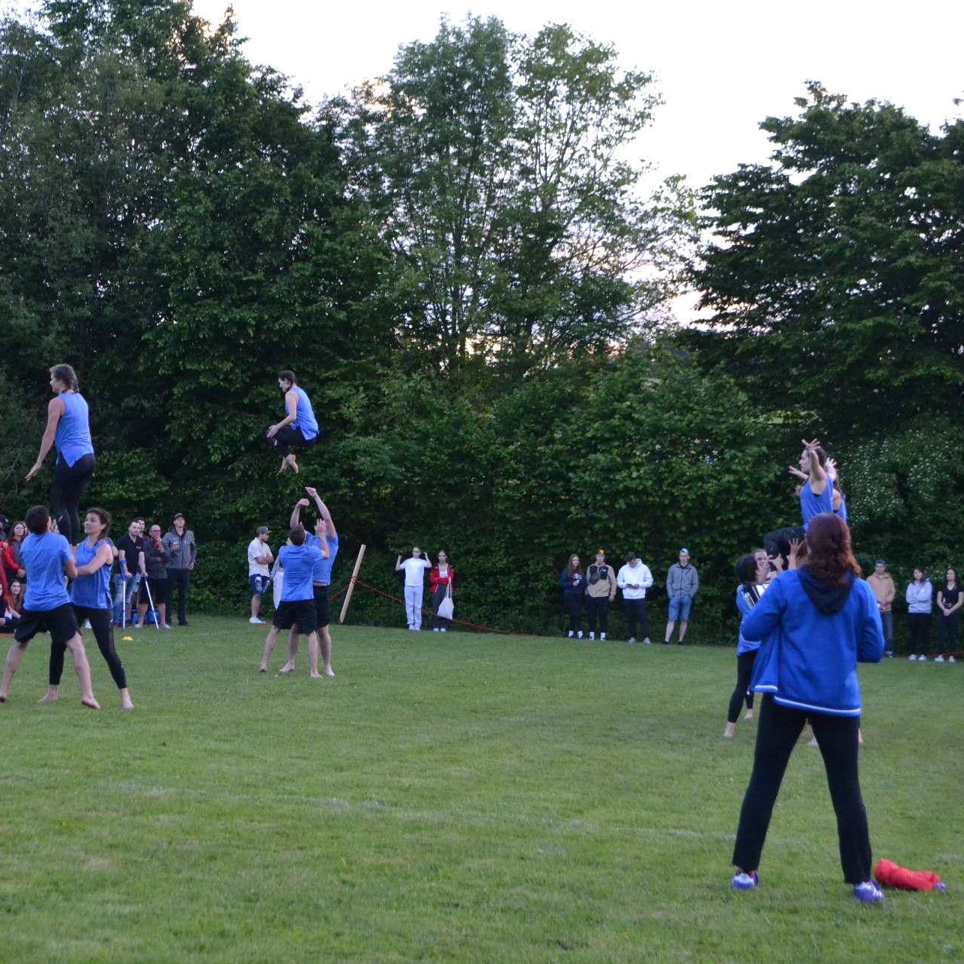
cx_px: 314
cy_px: 505
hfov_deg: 23.6
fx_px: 2300
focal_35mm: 73
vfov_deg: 23.7
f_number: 5
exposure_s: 1/500
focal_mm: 36
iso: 2200
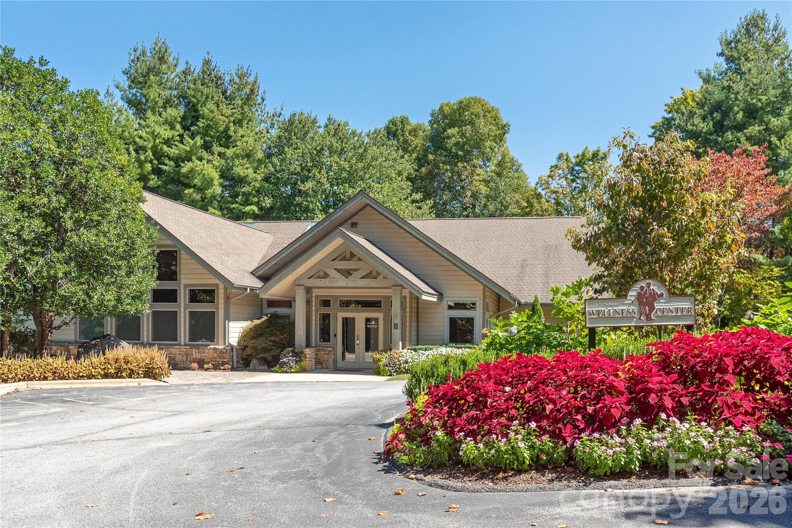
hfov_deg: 61.9
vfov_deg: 43.6
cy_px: 264
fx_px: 660
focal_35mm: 30
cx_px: 396
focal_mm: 30
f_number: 7.1
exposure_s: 1/1250
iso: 320
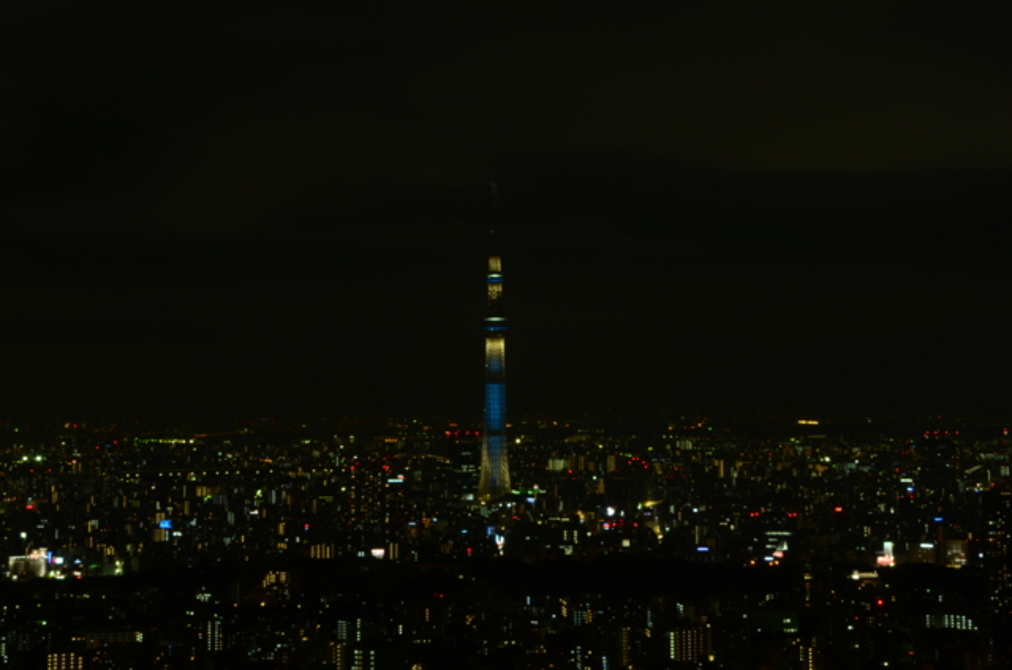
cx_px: 506
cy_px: 335
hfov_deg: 13.1
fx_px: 4419
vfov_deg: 8.7
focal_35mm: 158
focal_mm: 105
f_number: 22
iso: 100
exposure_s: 20
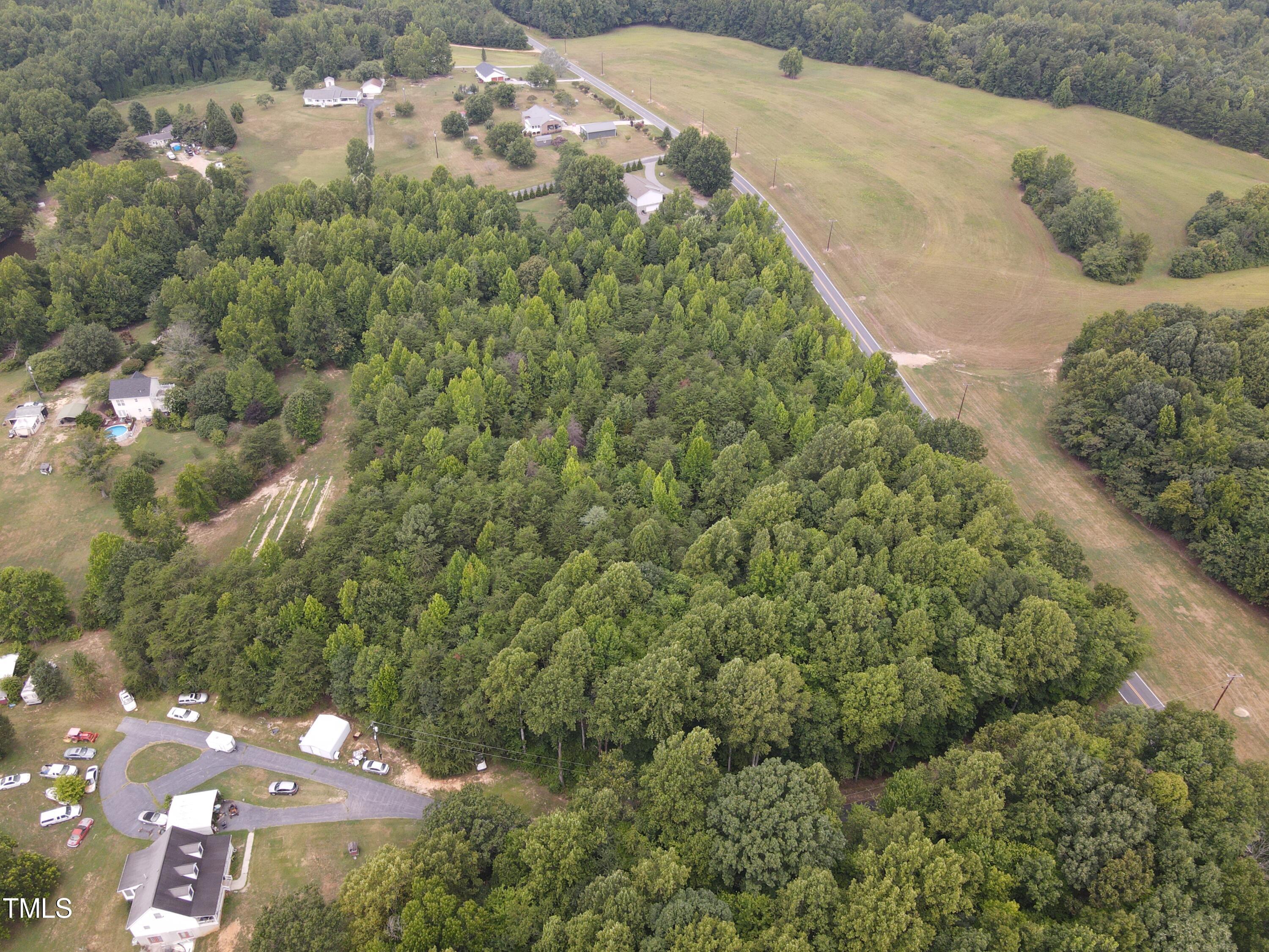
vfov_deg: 56.8
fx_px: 880
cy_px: 476
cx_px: 634
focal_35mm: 24
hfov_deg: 71.6
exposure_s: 1/15
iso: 210
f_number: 2.8
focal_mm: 4.5
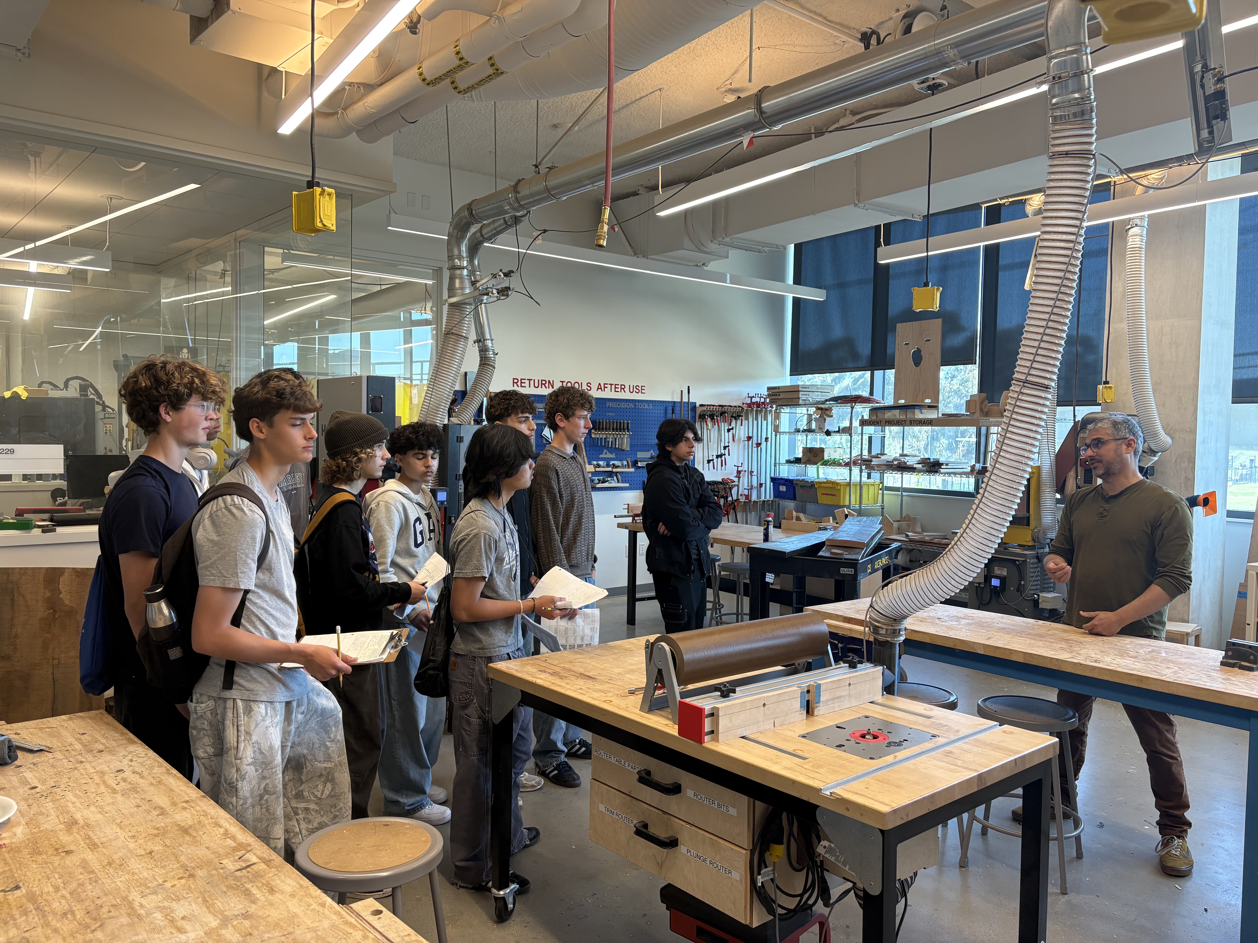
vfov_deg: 53.1
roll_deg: -0.5
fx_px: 945
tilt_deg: -2.4
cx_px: 629
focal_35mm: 26
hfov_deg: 67.3
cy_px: 472
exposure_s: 1/150
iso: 125
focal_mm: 5.96
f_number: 1.6
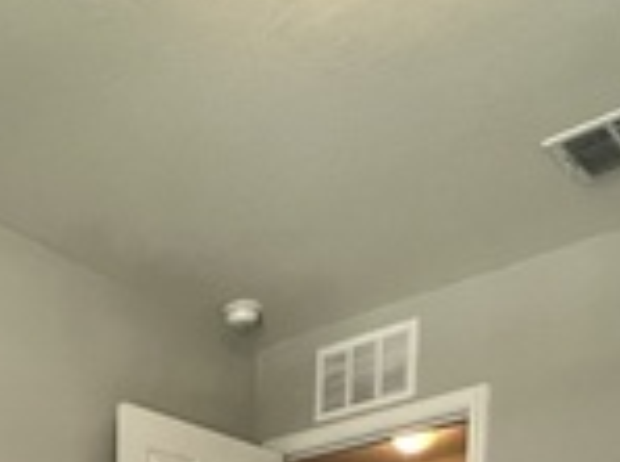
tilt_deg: -8.4
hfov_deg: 33.8
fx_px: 1001
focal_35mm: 56
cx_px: 162
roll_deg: -1.2
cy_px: 941
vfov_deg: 17.7
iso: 160
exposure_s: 1/120
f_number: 1.8
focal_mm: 1.57
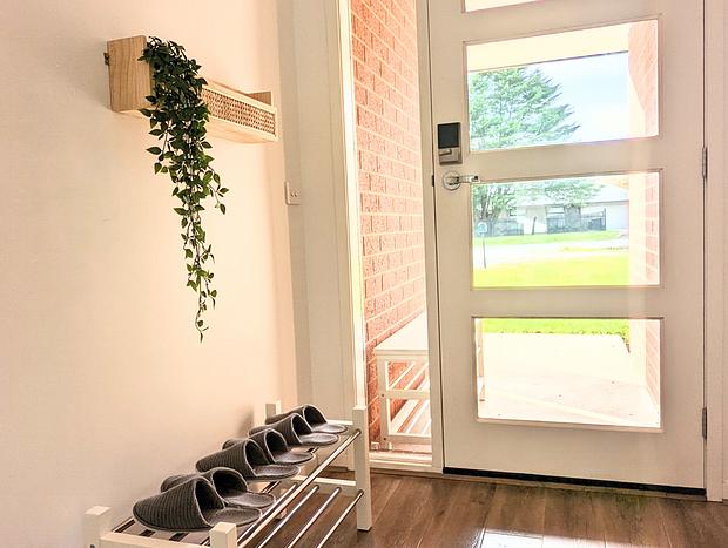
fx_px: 337
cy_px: 274
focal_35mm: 16
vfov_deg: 78.3
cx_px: 364
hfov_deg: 94.4
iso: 37
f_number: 2.2
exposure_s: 1/408
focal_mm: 2.35
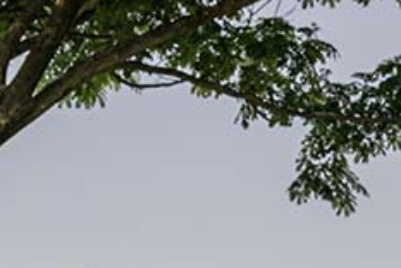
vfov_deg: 4.7
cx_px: -384
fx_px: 3212
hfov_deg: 6.9
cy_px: 548
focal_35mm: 288
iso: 400
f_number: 5
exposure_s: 1/2500
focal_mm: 70
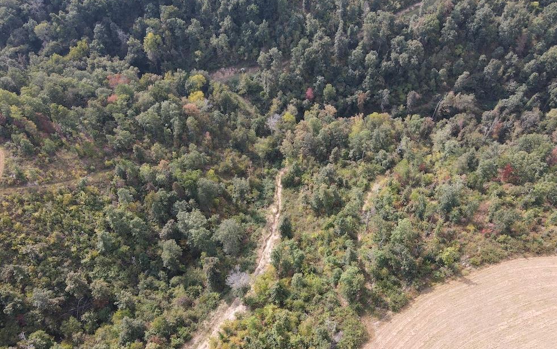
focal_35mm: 26
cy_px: 198
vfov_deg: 47.5
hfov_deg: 70.4
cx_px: 284
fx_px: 395
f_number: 2.8
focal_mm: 4.5
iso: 120
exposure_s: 1/15
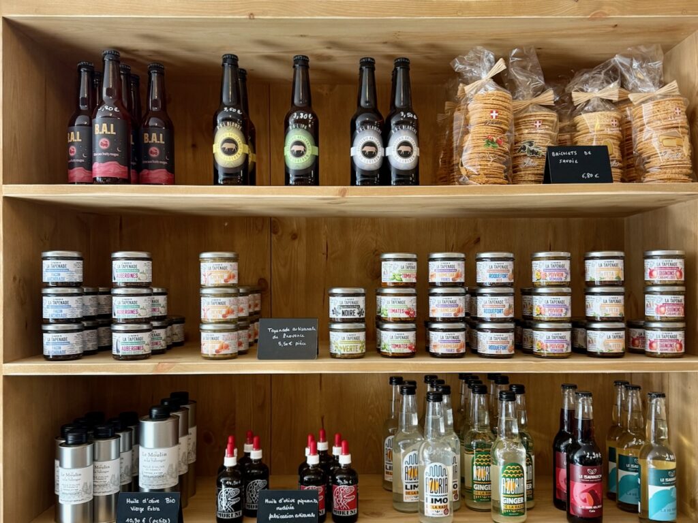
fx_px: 484
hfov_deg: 71.6
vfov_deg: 56.8
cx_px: 349
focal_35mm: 24
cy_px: 262
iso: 200
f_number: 1.78
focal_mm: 6.76
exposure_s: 1/119
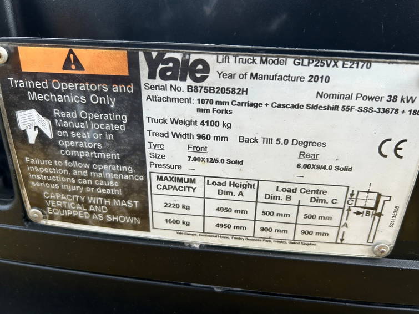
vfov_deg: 53.1
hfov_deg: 67.3
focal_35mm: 26
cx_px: 210
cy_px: 157
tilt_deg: -26.7
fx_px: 315
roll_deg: -2.6
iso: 50
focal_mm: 5.7
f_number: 1.5
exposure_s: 1/448
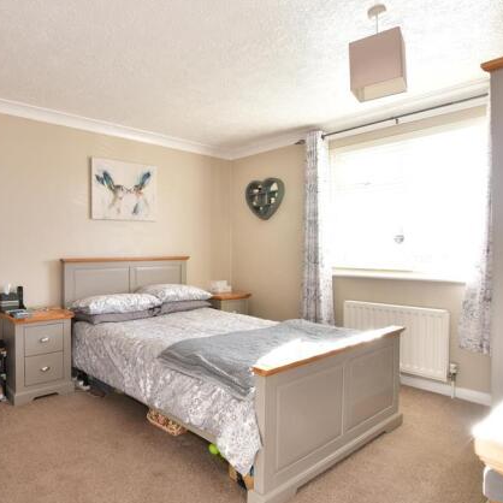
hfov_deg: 70.4
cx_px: 134
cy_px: 255
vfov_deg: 74.8
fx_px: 329
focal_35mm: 20
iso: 100
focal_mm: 10
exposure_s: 1/5
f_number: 8
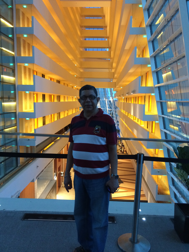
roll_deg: -0.9
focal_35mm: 29
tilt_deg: -7.0
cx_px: 94
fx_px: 211
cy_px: 126
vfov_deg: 61.7
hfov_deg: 48.2
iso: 250
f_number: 2.2
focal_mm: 4.15
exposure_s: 1/15
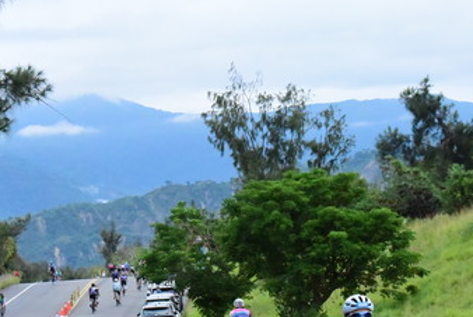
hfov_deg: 9.4
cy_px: 339
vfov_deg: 6.3
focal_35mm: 219
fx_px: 2880
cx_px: 346
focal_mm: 95
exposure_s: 1/2000
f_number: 11
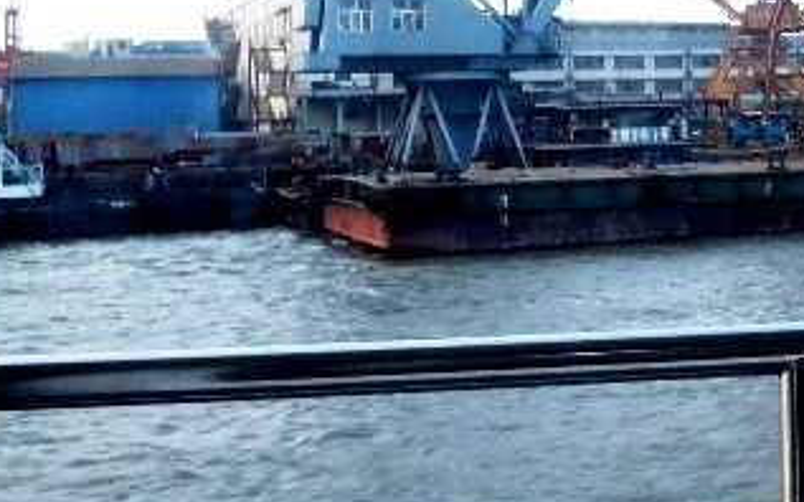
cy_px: 35
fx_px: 1643
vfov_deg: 17.1
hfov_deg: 24.7
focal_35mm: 75
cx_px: 982
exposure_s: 1/50
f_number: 3.5
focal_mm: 5
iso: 100
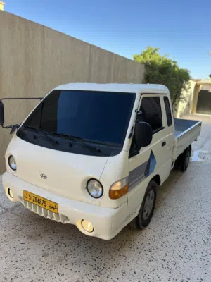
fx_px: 211
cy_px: 141
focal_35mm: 26
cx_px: 106
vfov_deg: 67.3
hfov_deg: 53.1
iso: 50
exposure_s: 1/753
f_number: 1.5
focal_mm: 5.7
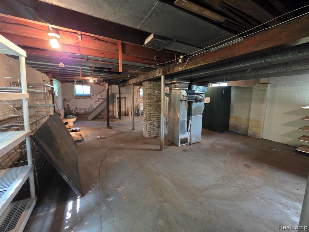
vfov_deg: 89.9
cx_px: 154
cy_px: 116
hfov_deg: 106.2
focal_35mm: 13
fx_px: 116
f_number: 1.9
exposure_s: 1/60
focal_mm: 2.2
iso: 640
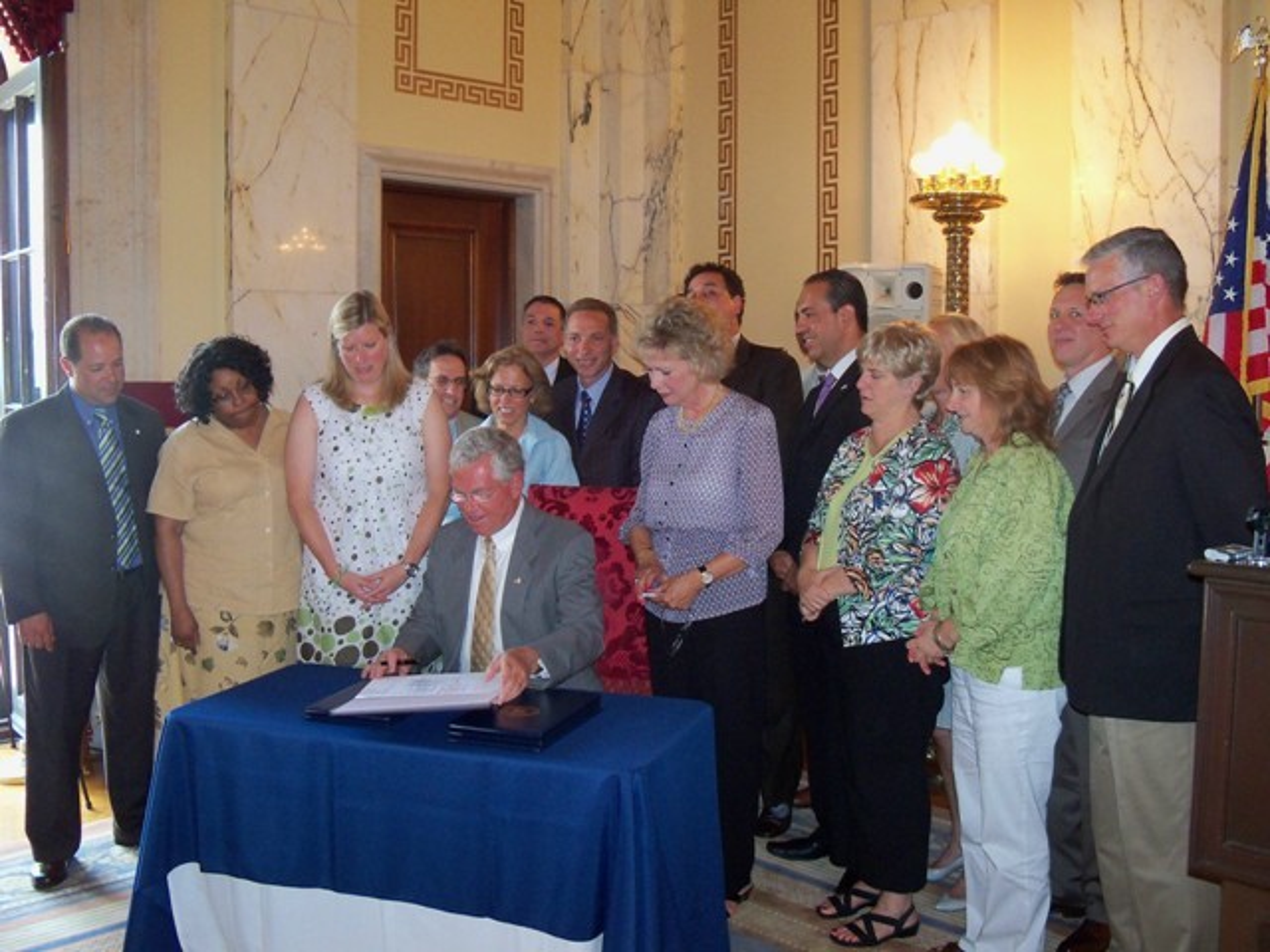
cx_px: 635
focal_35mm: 35
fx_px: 1284
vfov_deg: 40.7
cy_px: 476
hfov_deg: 52.6
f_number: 3.5
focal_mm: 6.2
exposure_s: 1/30
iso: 250
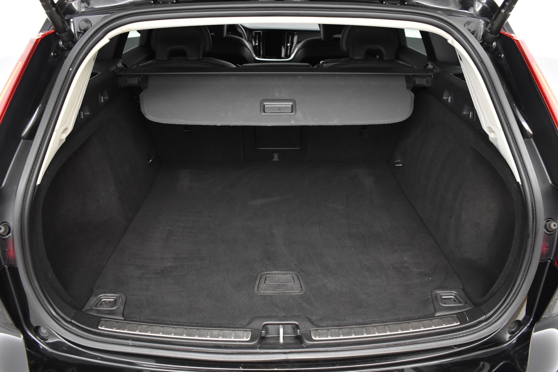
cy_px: 186
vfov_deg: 47.9
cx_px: 279
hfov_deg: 67.4
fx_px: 418
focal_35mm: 27
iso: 2500
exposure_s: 1/30
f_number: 3.5
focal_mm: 18
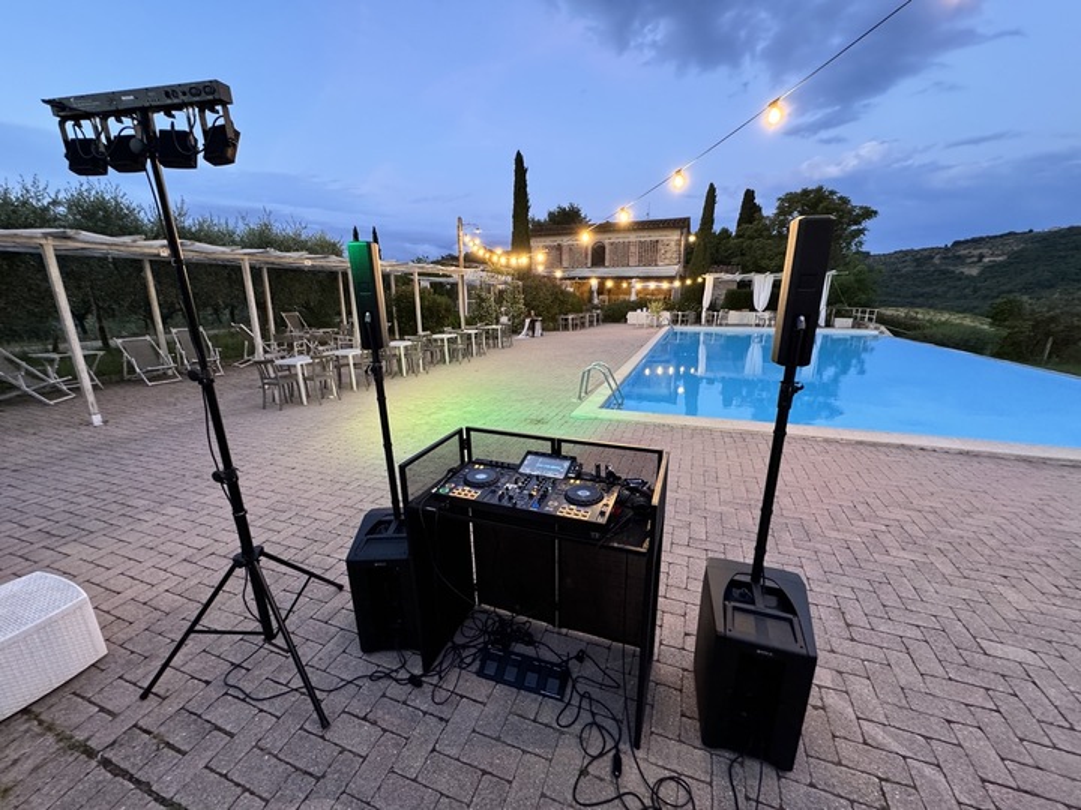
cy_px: 405
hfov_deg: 102.1
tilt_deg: -14.3
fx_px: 437
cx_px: 540
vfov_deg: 85.7
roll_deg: +0.3
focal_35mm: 14
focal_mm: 2.22
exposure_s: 1/50
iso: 400
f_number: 2.2
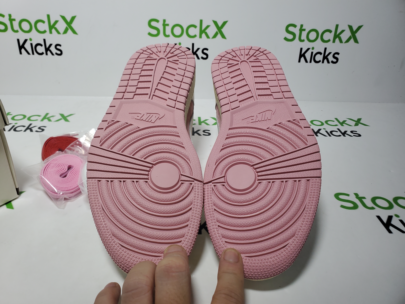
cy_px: 152
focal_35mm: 26
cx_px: 202
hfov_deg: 67.3
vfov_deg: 53.1
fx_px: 304
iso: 50
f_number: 2.4
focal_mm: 4.3
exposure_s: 1/256
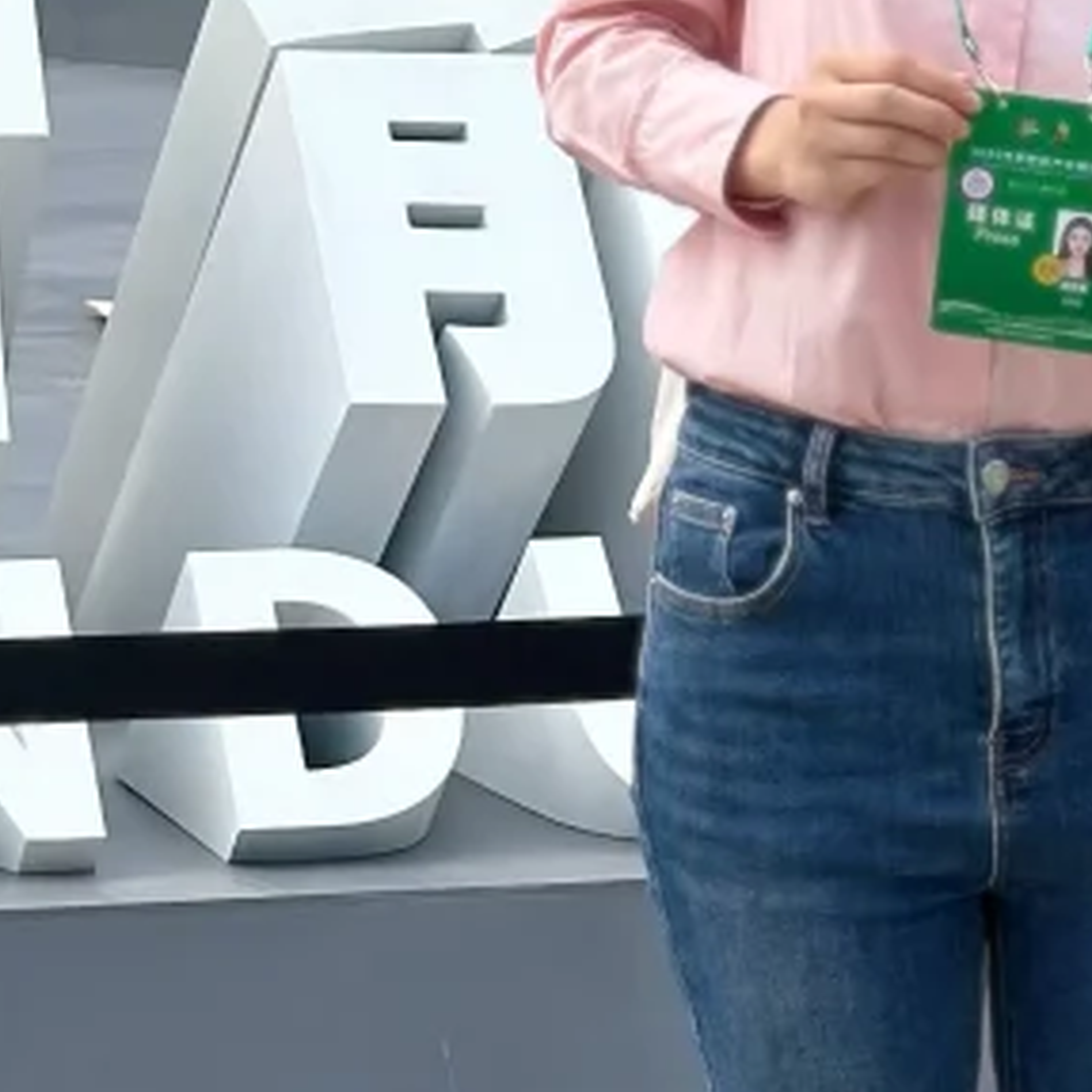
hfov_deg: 8.2
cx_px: 384
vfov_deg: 7.9
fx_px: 7602
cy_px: -906
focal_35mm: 213
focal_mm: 6.86
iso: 80
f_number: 1.78
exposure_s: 1/4566
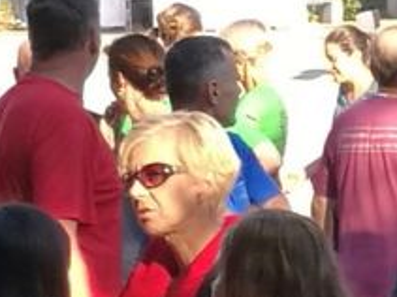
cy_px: 83
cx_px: 226
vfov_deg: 11.5
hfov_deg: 15.4
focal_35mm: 128
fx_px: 1467
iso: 50
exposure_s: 1/240
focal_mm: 4.5
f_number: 2.2
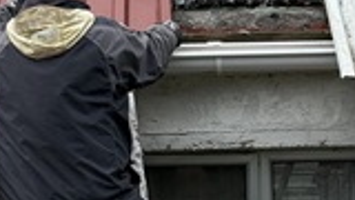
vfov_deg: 7.8
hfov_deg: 14.1
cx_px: 146
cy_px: -127
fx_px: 1431
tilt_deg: +2.4
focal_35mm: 152
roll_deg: +1.1
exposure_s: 1/1429
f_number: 1.78
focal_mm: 6.76
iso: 64
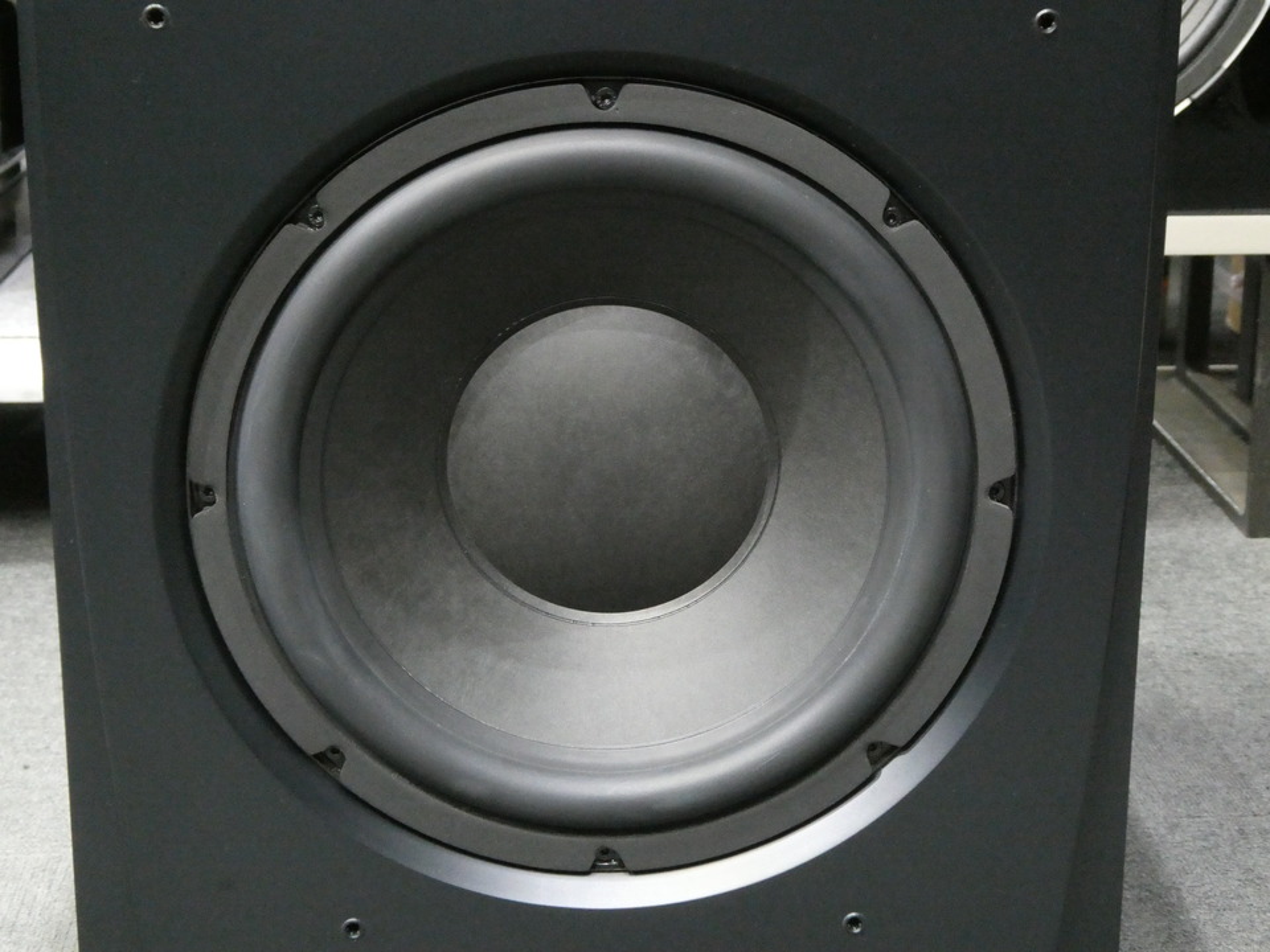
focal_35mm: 61
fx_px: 2238
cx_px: 635
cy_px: 476
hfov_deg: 31.7
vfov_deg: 24.0
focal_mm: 10.9
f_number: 4.3
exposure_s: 1/15
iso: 1600
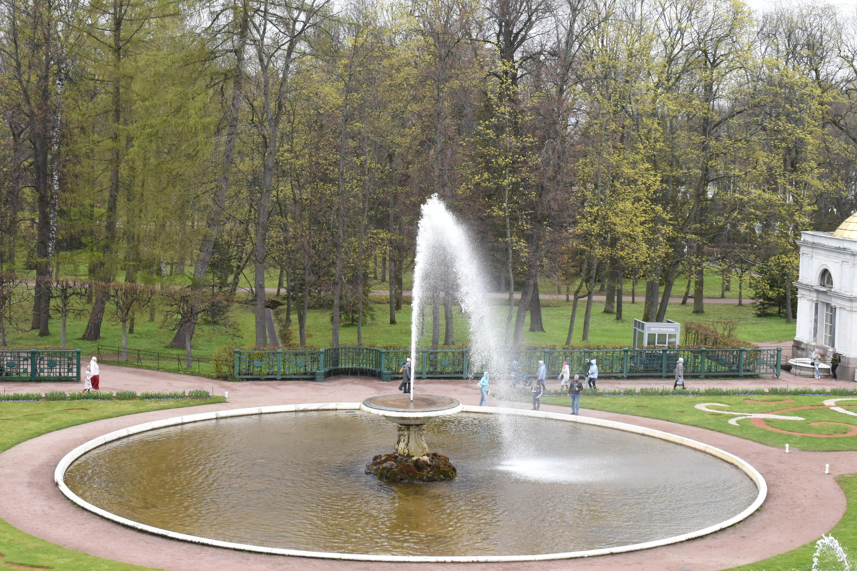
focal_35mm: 64
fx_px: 1514
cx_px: 434
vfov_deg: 21.4
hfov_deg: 31.6
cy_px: 241
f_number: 11
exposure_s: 1/320
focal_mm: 35
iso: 800
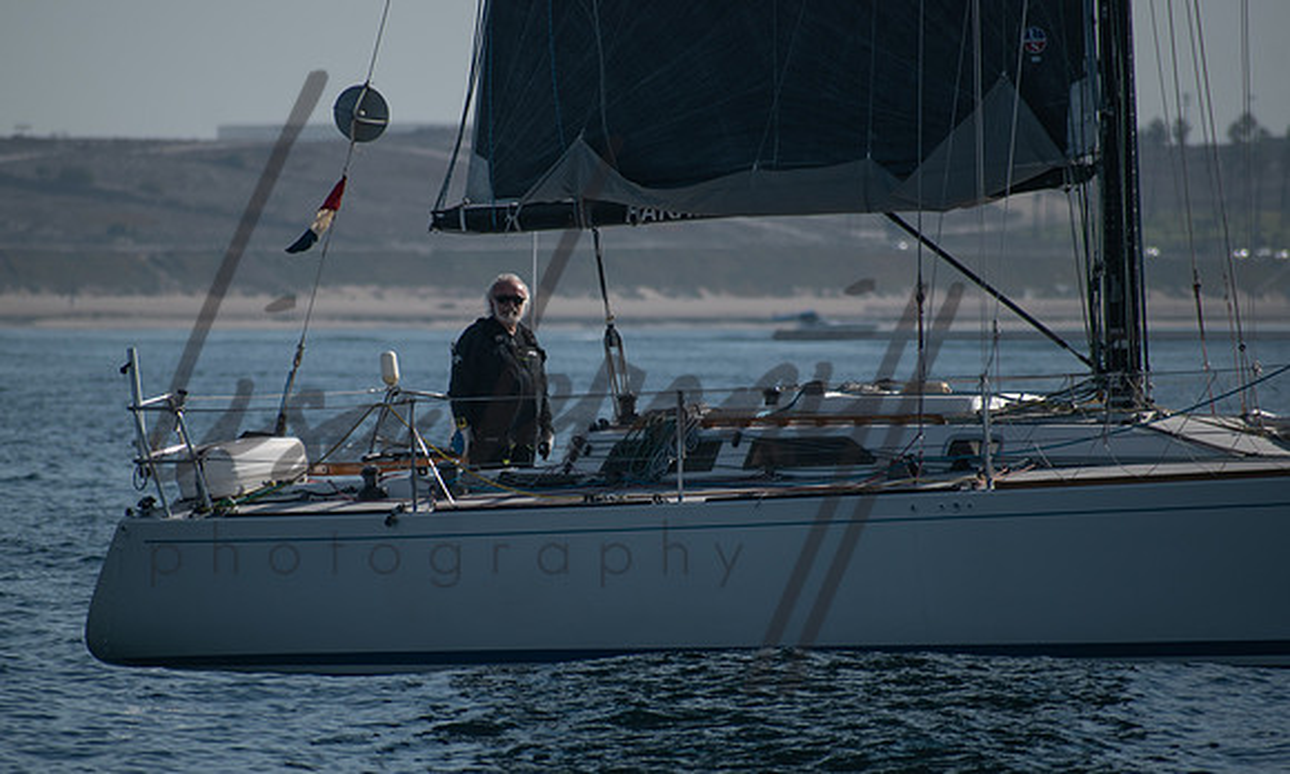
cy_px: 473
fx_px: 18742
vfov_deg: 2.4
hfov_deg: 3.9
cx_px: 551
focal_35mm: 539
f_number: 6.3
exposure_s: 1/1000
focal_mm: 300
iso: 100
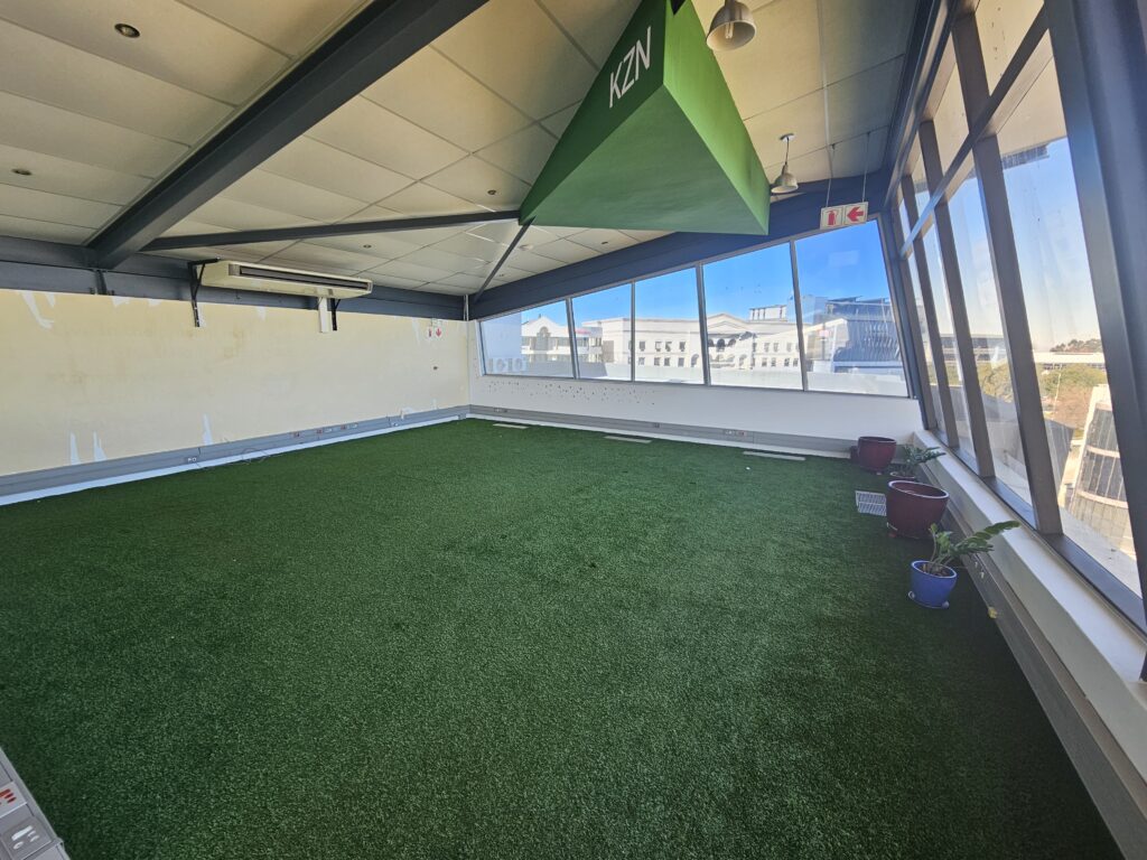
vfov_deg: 89.9
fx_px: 431
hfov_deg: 106.2
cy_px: 430
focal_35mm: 13
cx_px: 574
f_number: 2.2
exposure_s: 1/100
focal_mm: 2.2
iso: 50
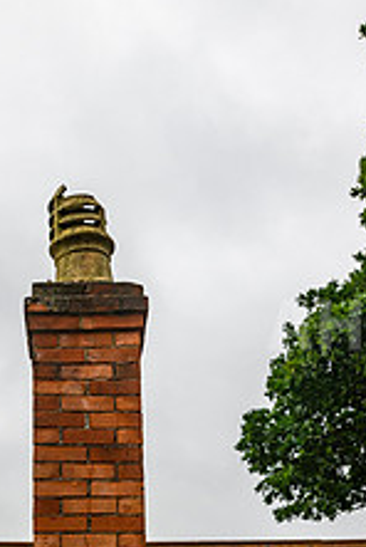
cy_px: 493
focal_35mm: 61
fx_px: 927
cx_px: 94
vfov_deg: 31.3
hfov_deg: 22.1
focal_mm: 30
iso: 500
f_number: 5.6
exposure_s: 1/1250
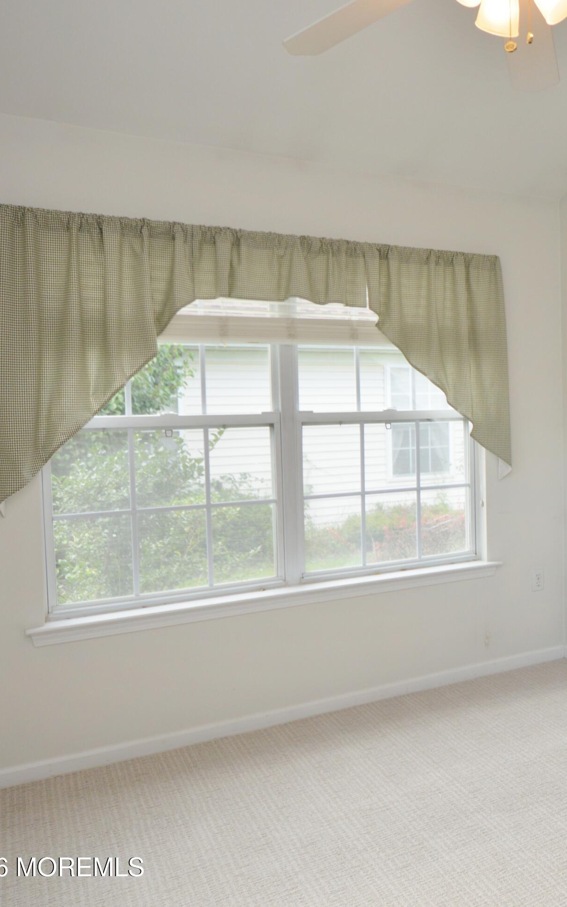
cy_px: 444
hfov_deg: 33.3
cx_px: 630
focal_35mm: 33
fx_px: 816
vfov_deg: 58.1
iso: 360
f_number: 5.6
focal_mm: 14
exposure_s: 1/125
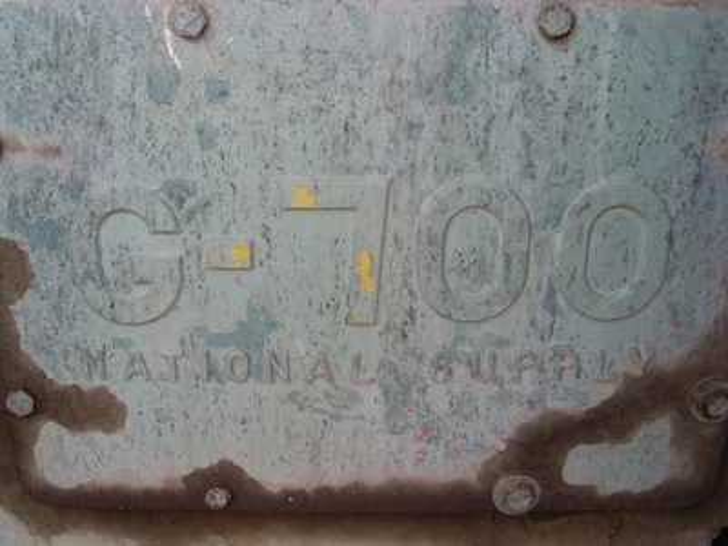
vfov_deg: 37.7
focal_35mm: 38
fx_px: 799
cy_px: 273
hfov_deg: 49.0
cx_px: 364
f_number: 3
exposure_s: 1/350
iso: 80
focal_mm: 6.3
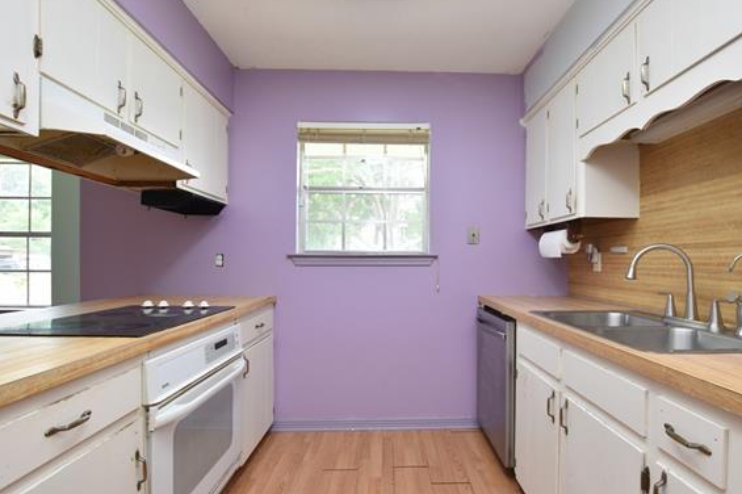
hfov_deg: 93.1
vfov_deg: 70.3
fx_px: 350
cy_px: 260
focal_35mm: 17
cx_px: 398
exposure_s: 1/80
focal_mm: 10
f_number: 4.5
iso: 400
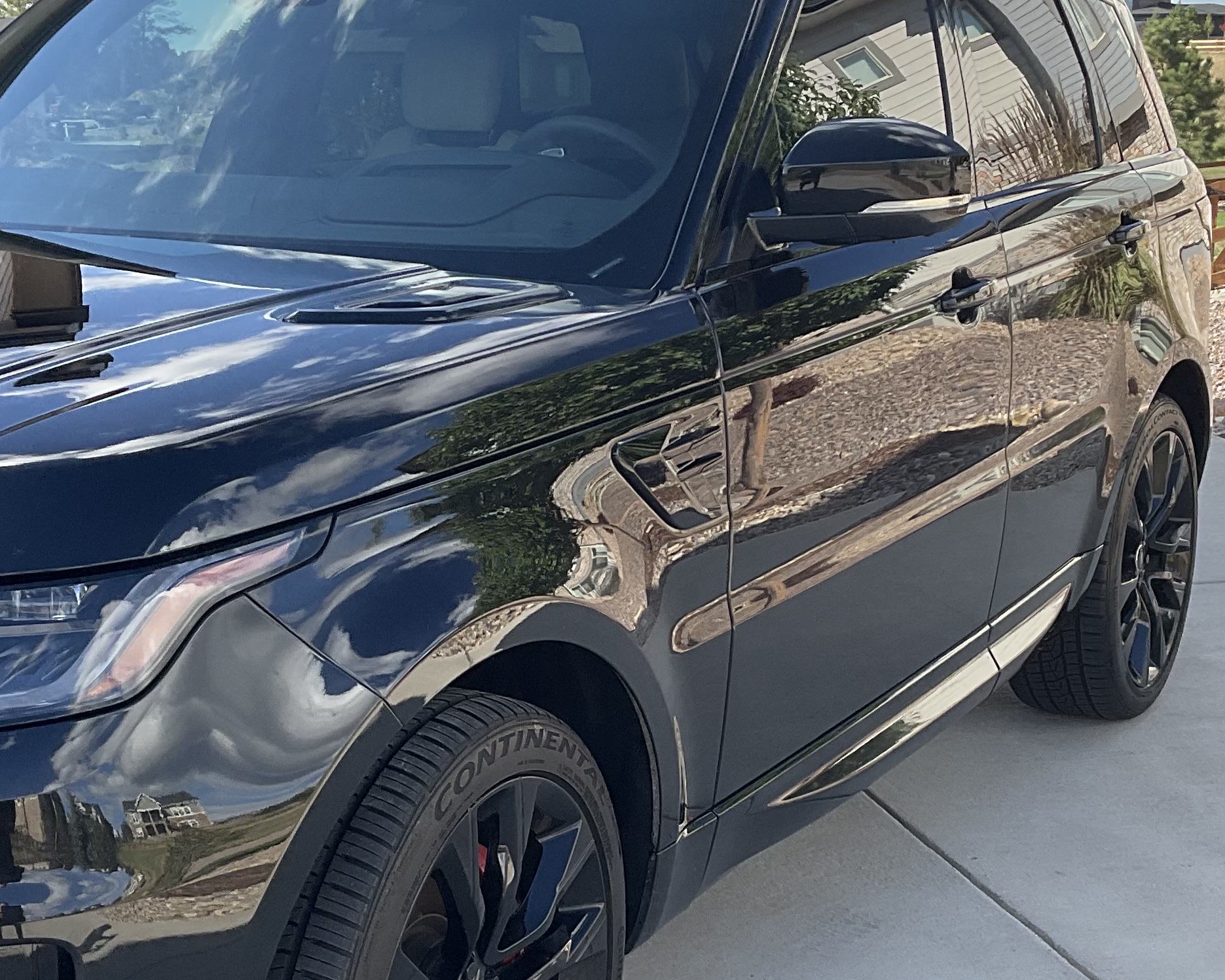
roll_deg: -1.4
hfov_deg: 31.0
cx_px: 627
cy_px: 634
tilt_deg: -13.6
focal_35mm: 61
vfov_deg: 24.9
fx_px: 2212
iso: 16
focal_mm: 3
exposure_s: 1/551
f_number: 1.8
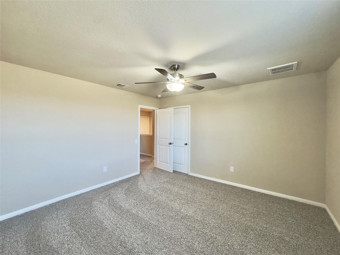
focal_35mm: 14
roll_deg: -0.2
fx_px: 138
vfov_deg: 85.7
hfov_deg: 102.1
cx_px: 170
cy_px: 128
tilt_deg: -0.8
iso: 250
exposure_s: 1/60
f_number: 2.2
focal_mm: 2.22
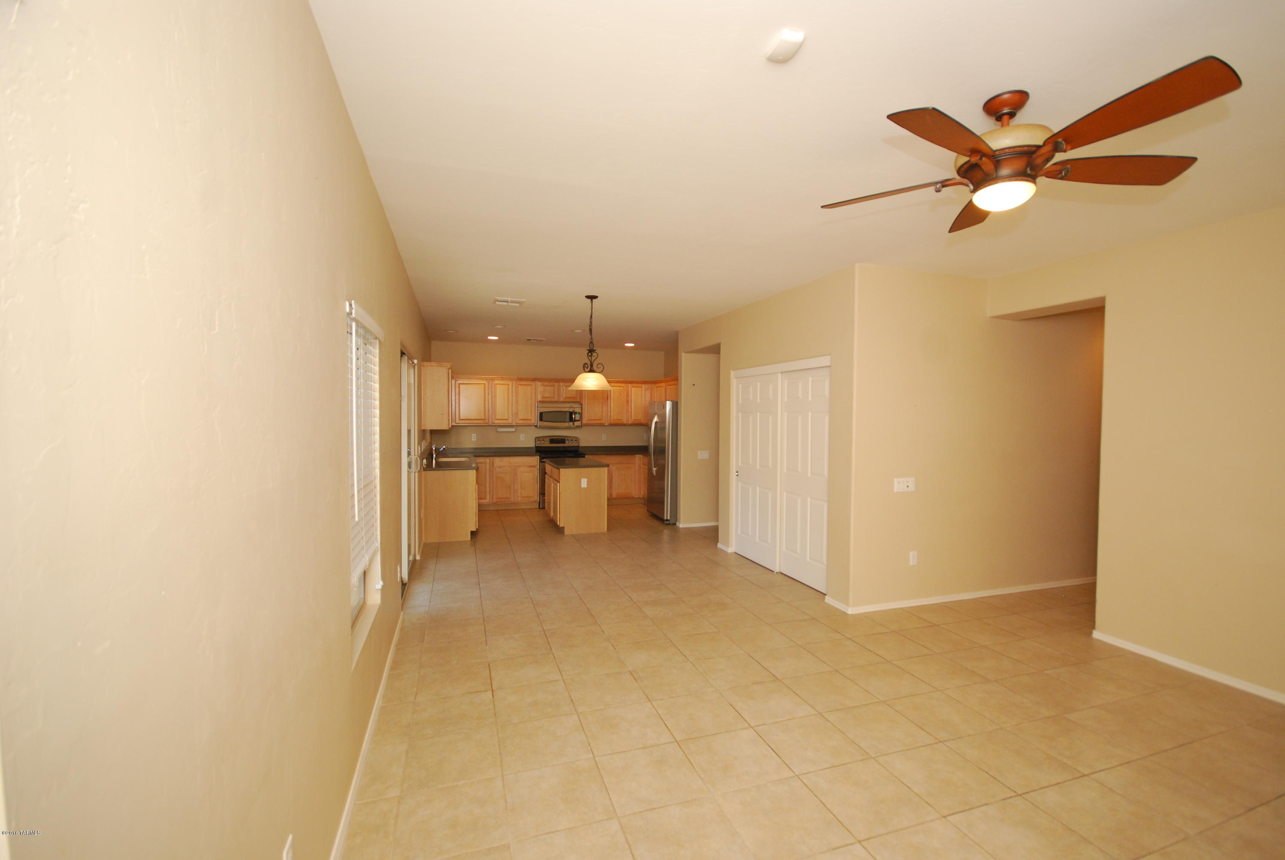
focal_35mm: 15
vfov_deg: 77.5
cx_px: 642
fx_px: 536
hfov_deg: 100.3
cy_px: 430
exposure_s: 1/60
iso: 500
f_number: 4
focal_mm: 10
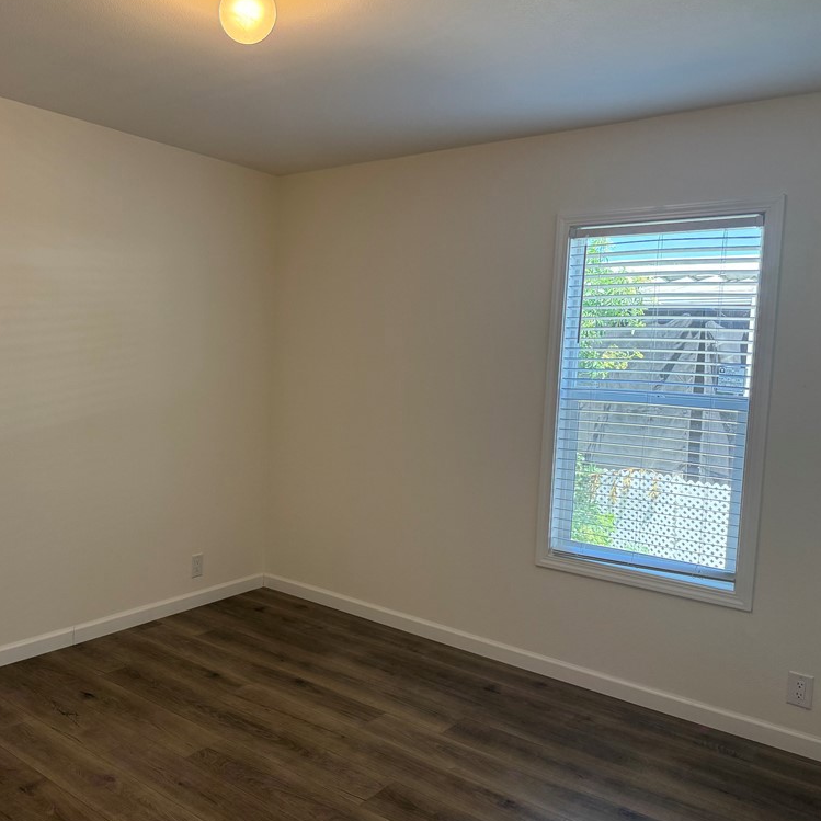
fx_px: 778
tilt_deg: -3.8
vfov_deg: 55.6
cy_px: 407
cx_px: 280
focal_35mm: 29
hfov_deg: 54.6
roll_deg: -2.5
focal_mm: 6.76
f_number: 1.78
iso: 200
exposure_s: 1/176
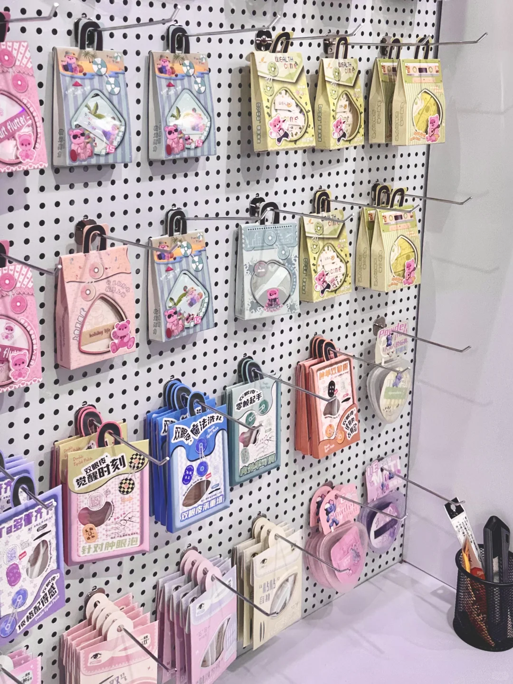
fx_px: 474
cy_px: 342
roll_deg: -1.0
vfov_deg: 71.6
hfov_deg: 56.8
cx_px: 256
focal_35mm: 24
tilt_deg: -8.3
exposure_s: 1/254
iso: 80
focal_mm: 6.86
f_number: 1.78
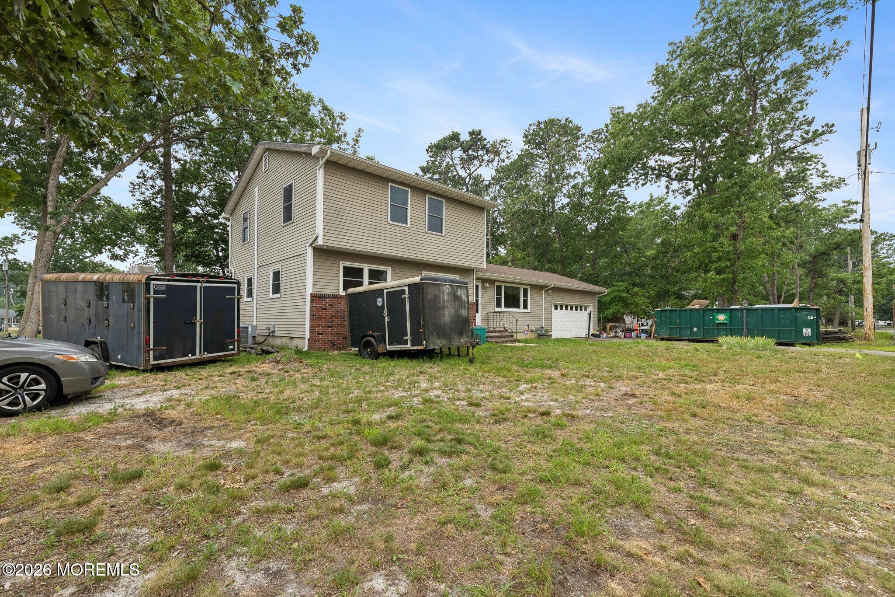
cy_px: 298
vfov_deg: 77.3
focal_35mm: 15
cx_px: 448
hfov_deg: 100.4
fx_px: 373
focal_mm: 15
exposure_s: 1/160
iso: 400
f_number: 7.1
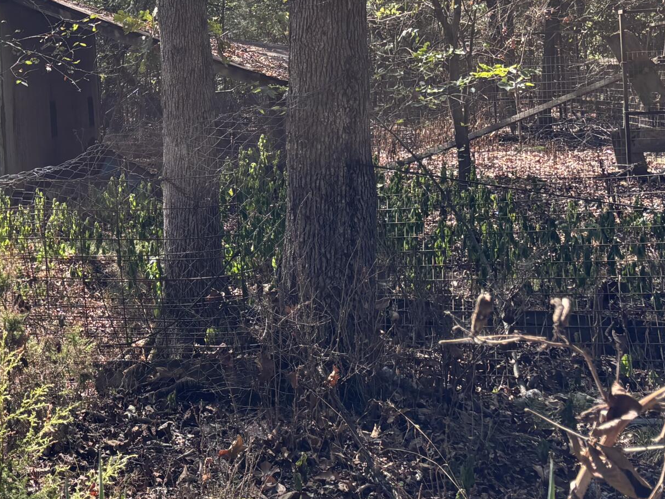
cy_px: 129
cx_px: -62
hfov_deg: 27.7
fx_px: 1229
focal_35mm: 64
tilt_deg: -3.1
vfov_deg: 22.7
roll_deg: +0.0
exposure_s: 1/452
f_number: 1.6
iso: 50
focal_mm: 5.96
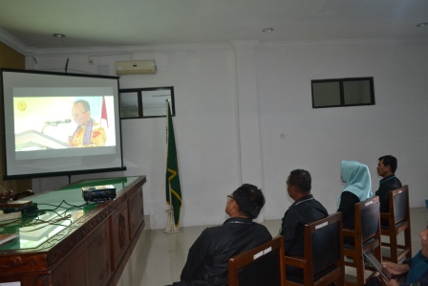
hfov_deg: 67.4
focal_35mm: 27
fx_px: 321
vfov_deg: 48.0
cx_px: 214
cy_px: 143
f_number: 3.5
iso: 1250
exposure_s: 1/60
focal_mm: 18
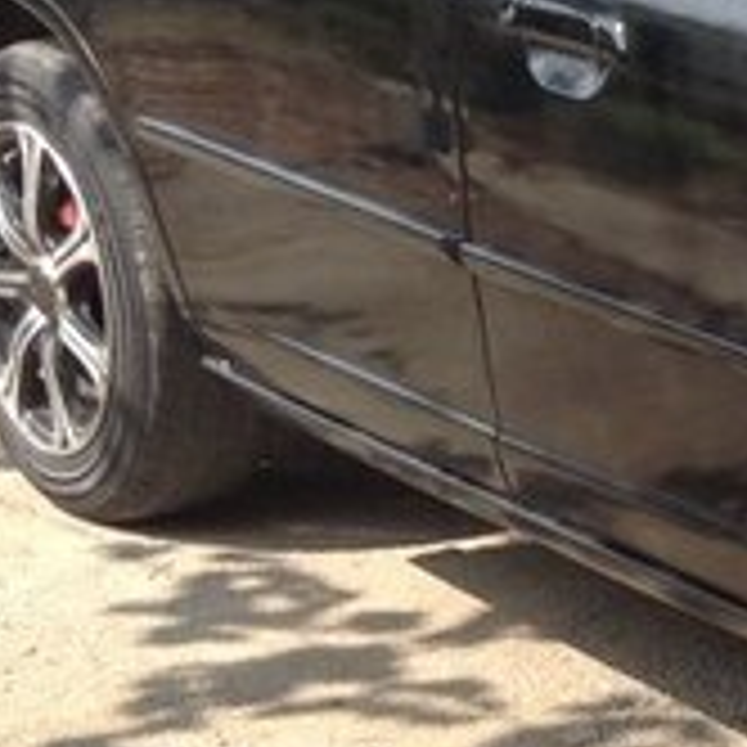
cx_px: 1305
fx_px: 2832
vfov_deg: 15.0
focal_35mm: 116
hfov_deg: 13.6
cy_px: 439
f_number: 2.4
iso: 25
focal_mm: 3.3
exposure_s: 1/341
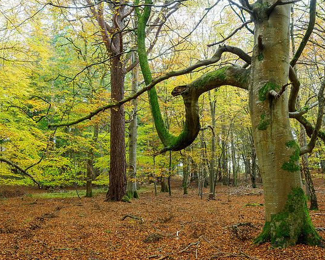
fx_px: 346
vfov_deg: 41.2
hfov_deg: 50.3
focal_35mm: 36
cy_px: 130
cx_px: 160
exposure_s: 1/2.5
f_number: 7.1
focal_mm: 17
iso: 200
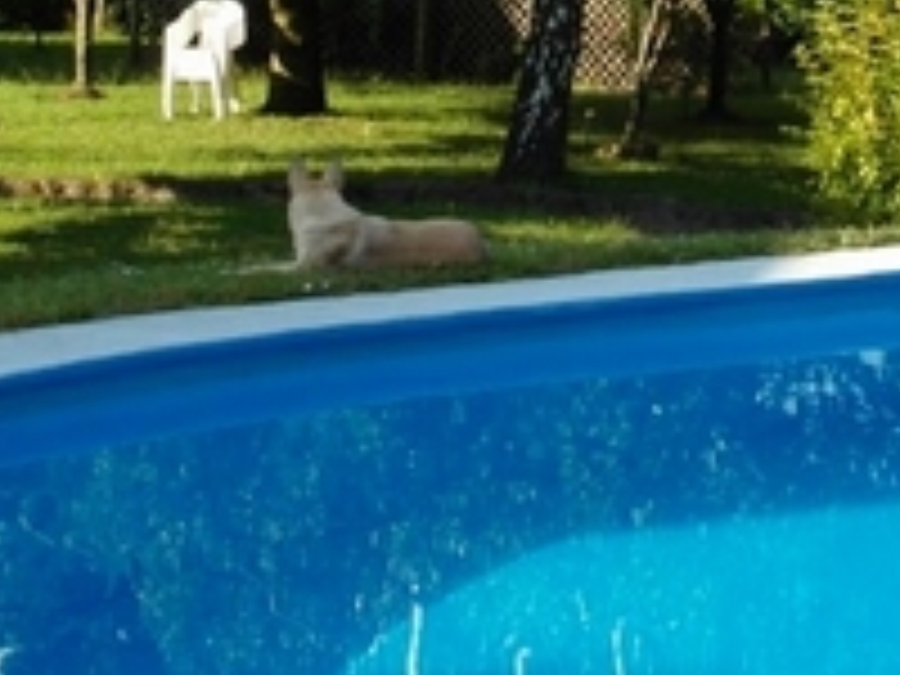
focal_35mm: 112
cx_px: 682
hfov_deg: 17.5
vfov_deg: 12.9
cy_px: -144
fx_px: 2912
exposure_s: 1/250
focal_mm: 7.5
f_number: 4
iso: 100
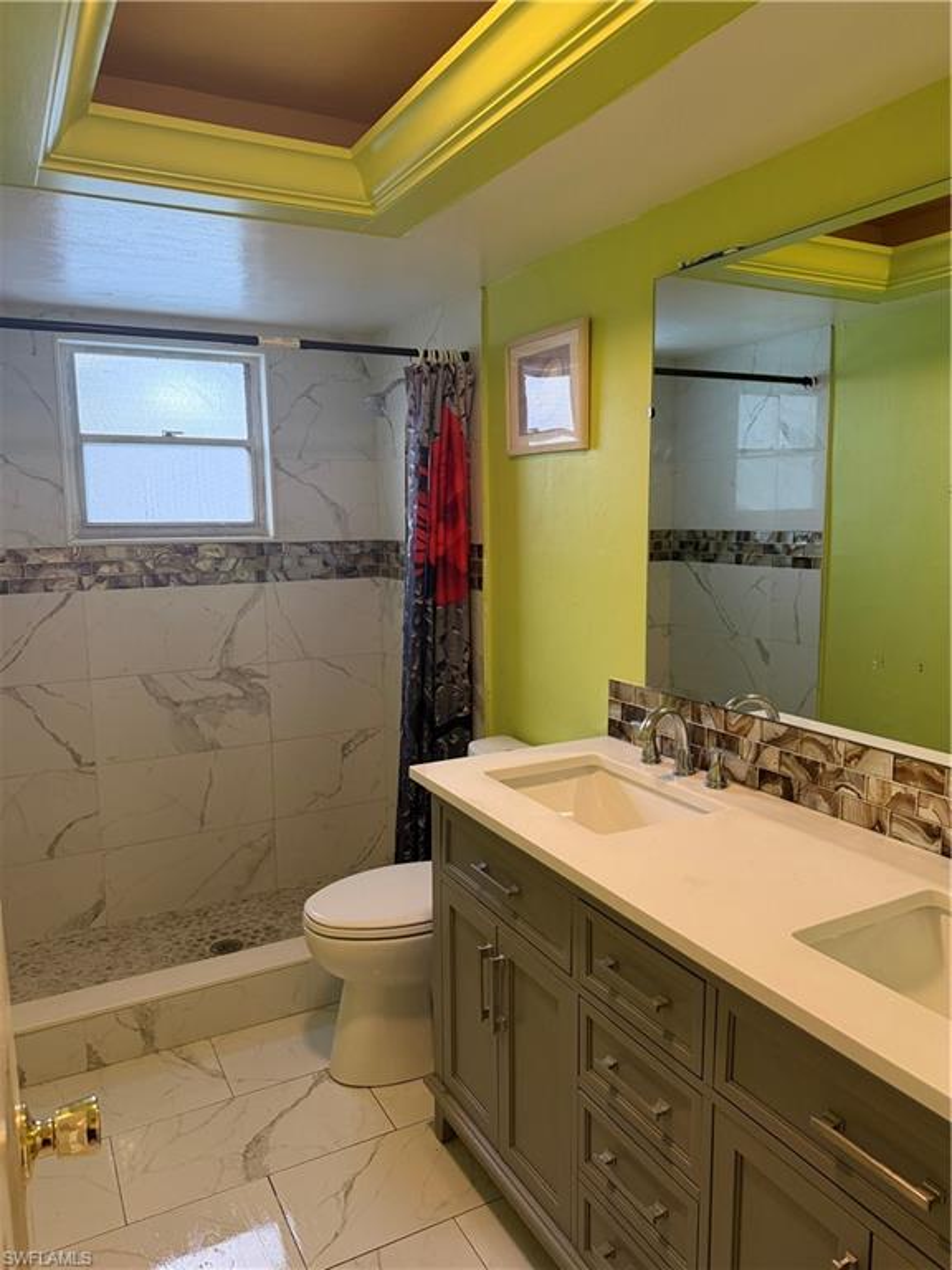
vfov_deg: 71.6
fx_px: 880
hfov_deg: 56.8
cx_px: 476
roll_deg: +0.6
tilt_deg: -7.7
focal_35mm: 24
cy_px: 635
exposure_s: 1/60
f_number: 1.78
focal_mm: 6.76
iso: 320
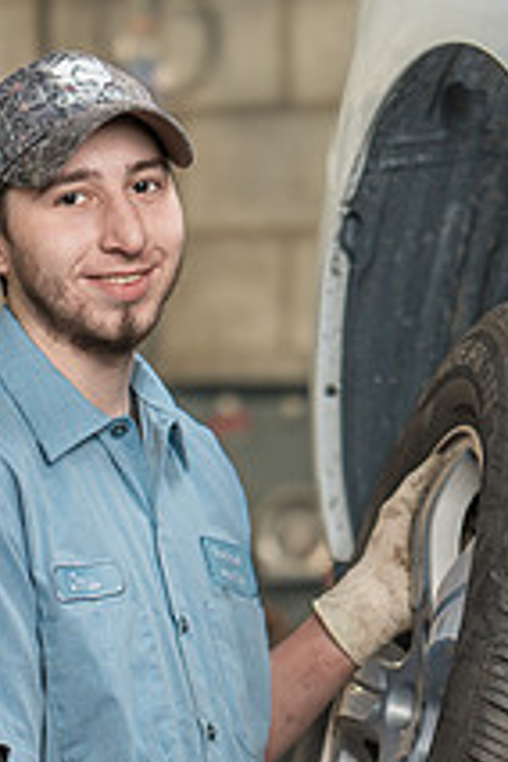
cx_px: 165
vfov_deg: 11.4
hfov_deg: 7.6
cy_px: 644
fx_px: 3810
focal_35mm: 180
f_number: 2.2
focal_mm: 85
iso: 640
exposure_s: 1/250
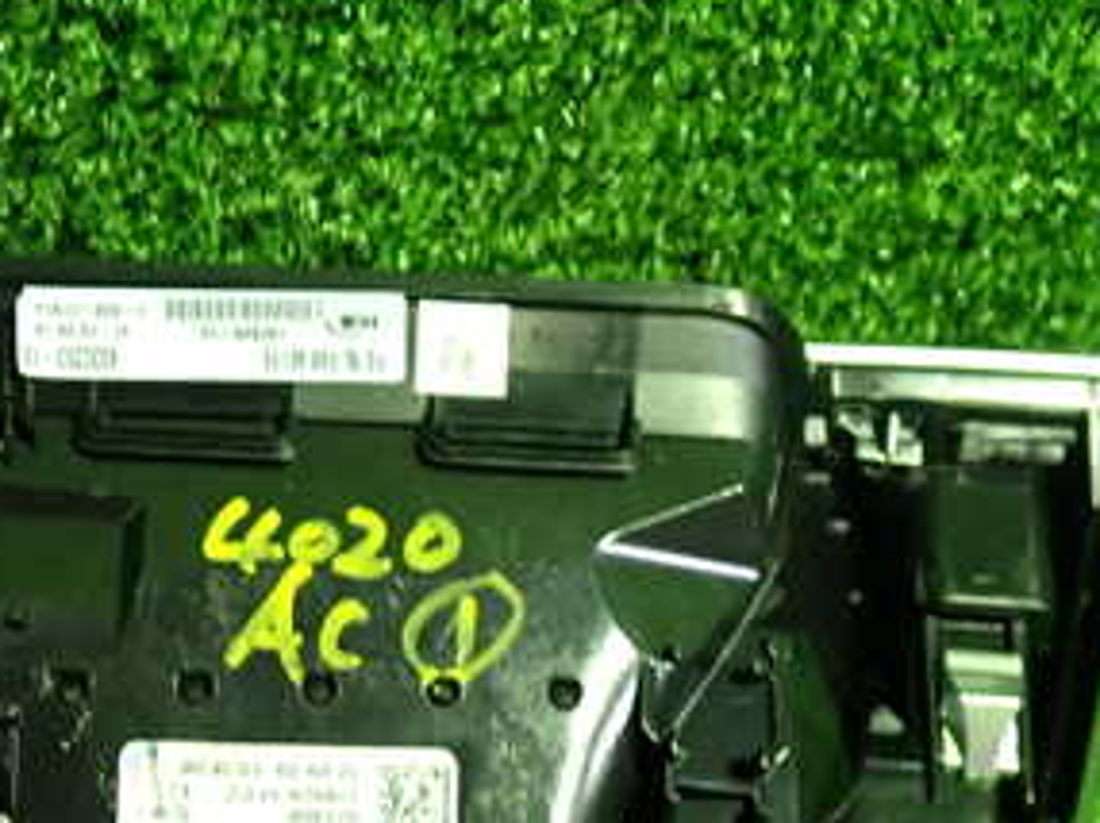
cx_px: 327
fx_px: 2000
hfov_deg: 30.4
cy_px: 746
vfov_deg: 22.7
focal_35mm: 63
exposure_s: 1/30
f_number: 2.3
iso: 320
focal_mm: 5.4
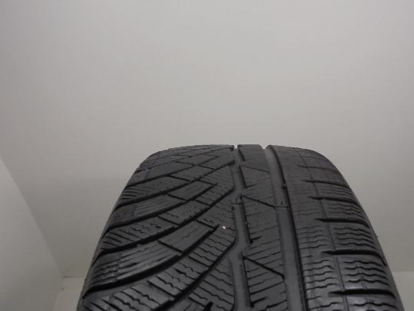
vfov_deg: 45.5
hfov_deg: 58.1
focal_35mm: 31
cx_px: 234
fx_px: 371
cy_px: 150
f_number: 3.5
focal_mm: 4.6
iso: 100
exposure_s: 1/40
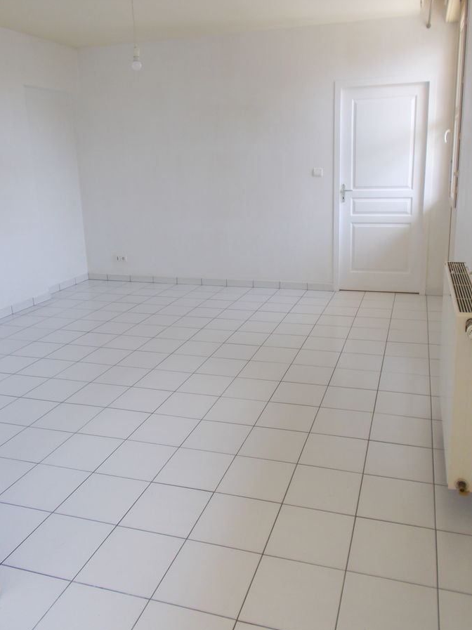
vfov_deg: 61.5
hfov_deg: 48.2
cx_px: 240
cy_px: 282
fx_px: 528
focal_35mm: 29
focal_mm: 4.6
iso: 80
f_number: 3.2
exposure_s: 1/40
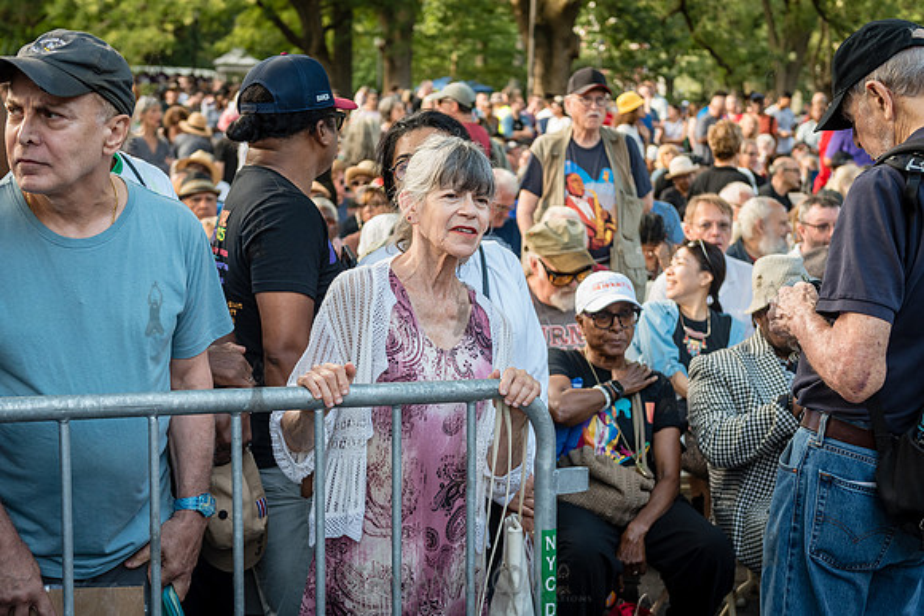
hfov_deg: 35.4
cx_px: 448
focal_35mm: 56
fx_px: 1449
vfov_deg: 24.0
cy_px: 327
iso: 800
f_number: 3.5
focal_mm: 48
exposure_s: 1/200
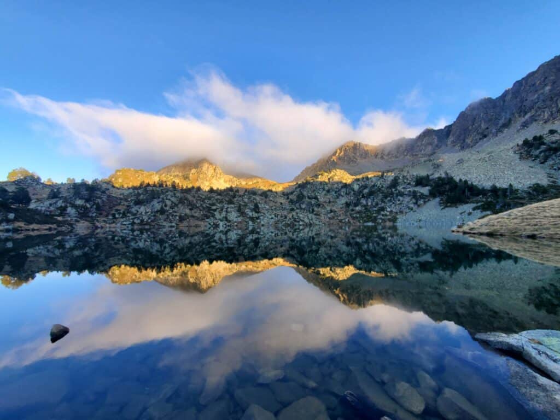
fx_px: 210
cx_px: 280
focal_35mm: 13
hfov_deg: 106.2
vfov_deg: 89.9
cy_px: 210
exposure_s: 1/254
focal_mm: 1.8
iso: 50
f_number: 2.2
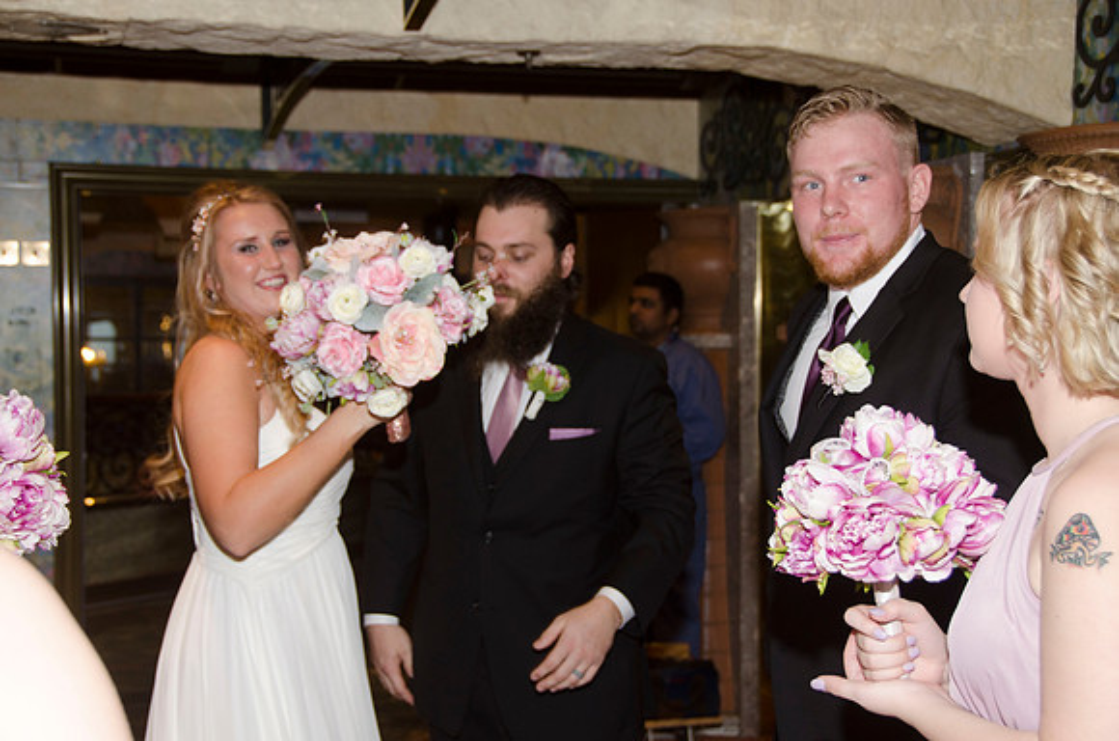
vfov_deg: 21.5
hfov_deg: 32.0
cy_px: 370
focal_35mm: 63
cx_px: 560
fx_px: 1954
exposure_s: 1/60
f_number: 5.6
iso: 400
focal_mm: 42
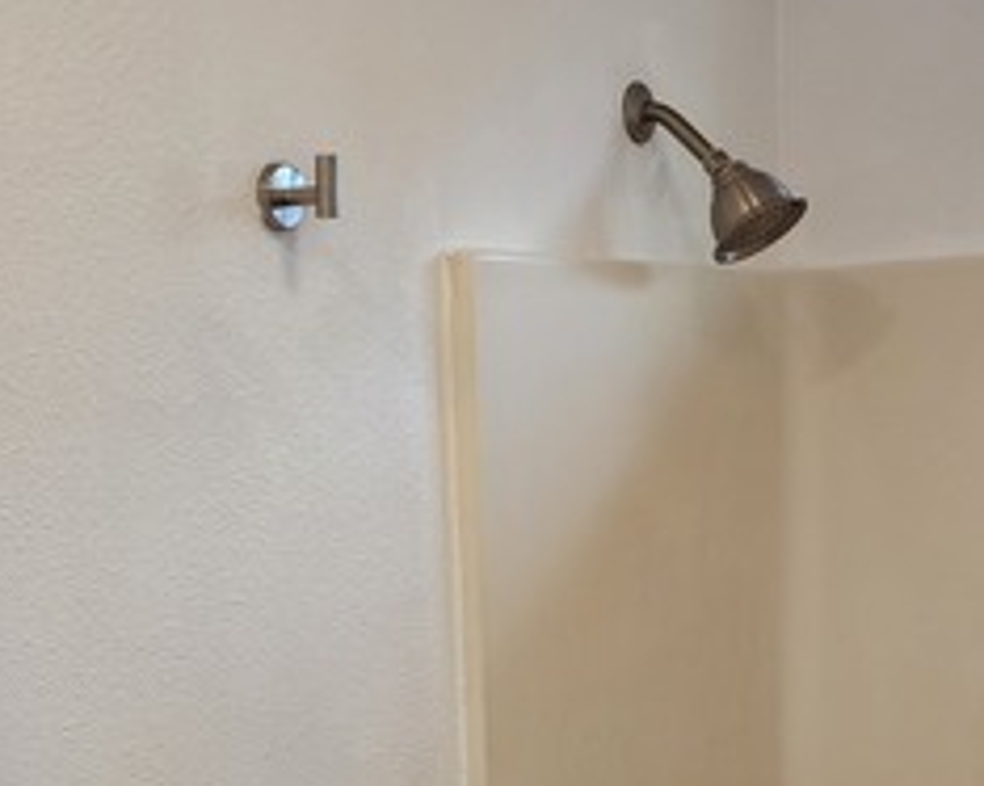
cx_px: 456
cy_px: 778
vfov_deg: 22.9
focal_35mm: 64
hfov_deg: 29.6
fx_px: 1863
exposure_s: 1/120
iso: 100
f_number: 1.8
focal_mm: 6.4
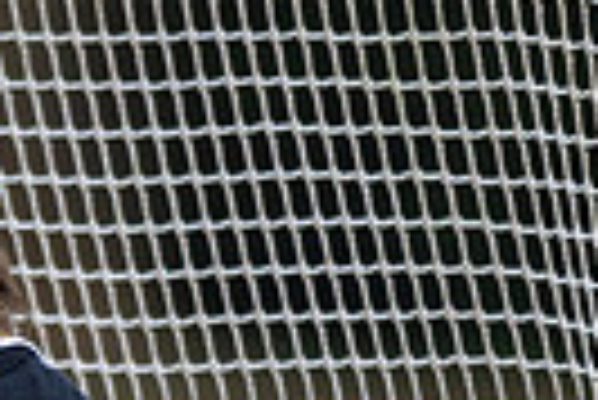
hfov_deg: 0.7
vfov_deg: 0.5
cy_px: 886
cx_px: 0
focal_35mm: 2953
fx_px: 49106
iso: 1100
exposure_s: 1/1250
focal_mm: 400
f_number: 2.8
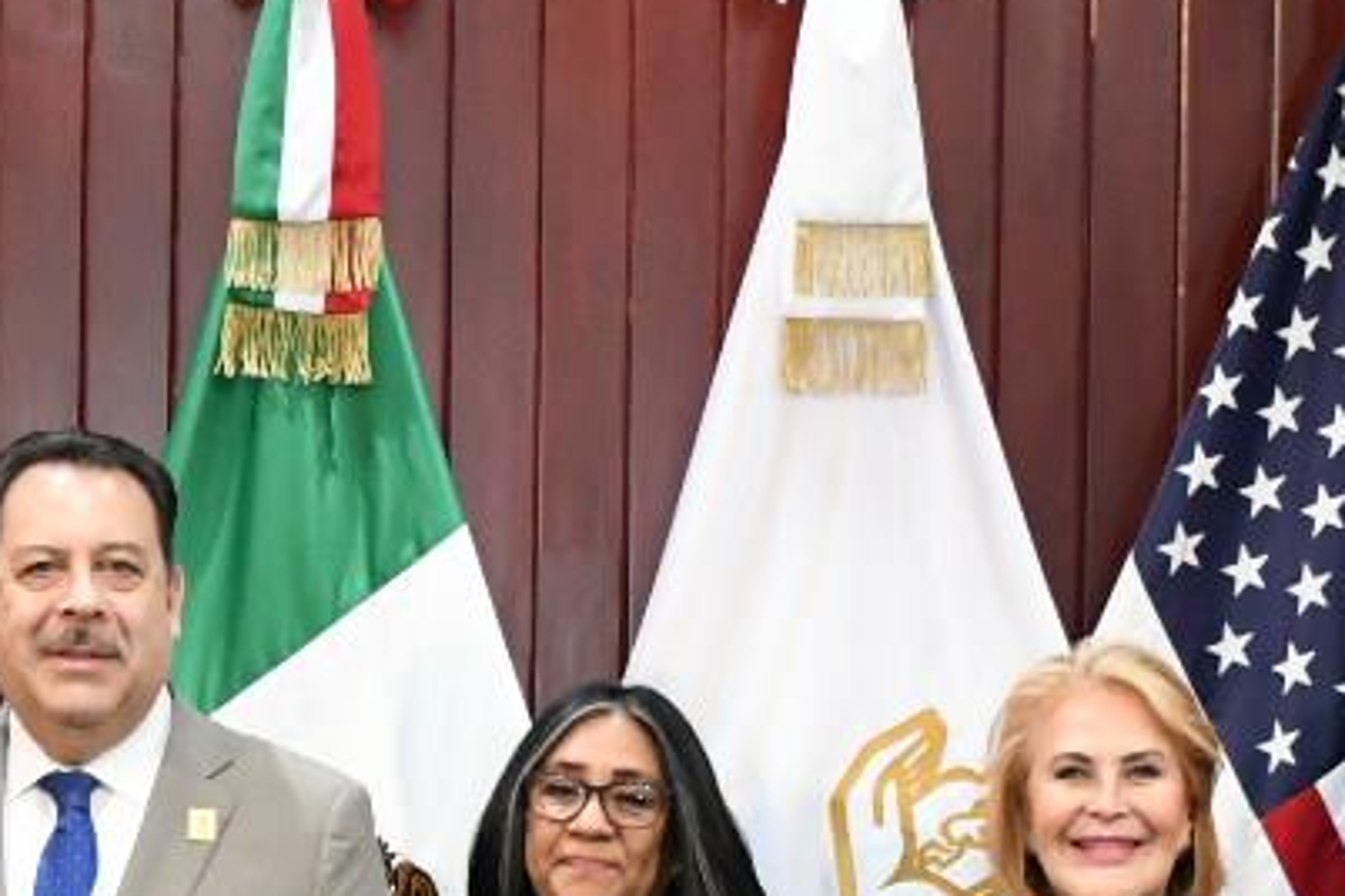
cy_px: 1087
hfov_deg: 12.7
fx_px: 6015
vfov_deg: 8.4
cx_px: 177
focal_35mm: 161
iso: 3200
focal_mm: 27
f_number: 4
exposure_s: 1/100
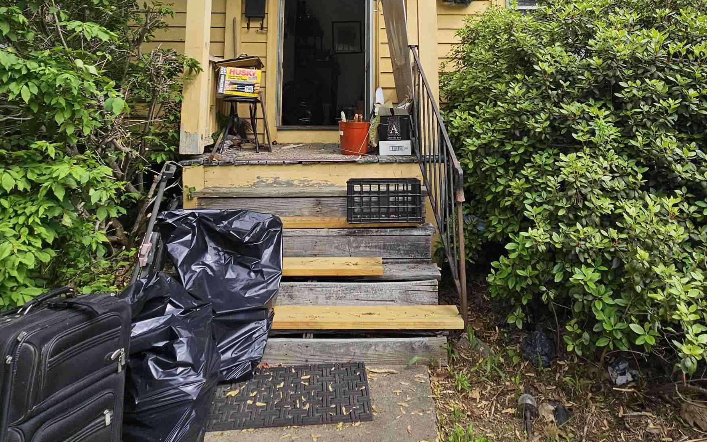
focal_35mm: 24
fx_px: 462
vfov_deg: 47.0
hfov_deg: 74.6
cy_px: 62
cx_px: 390
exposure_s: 1/1328
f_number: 2.2
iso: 50
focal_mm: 2.2
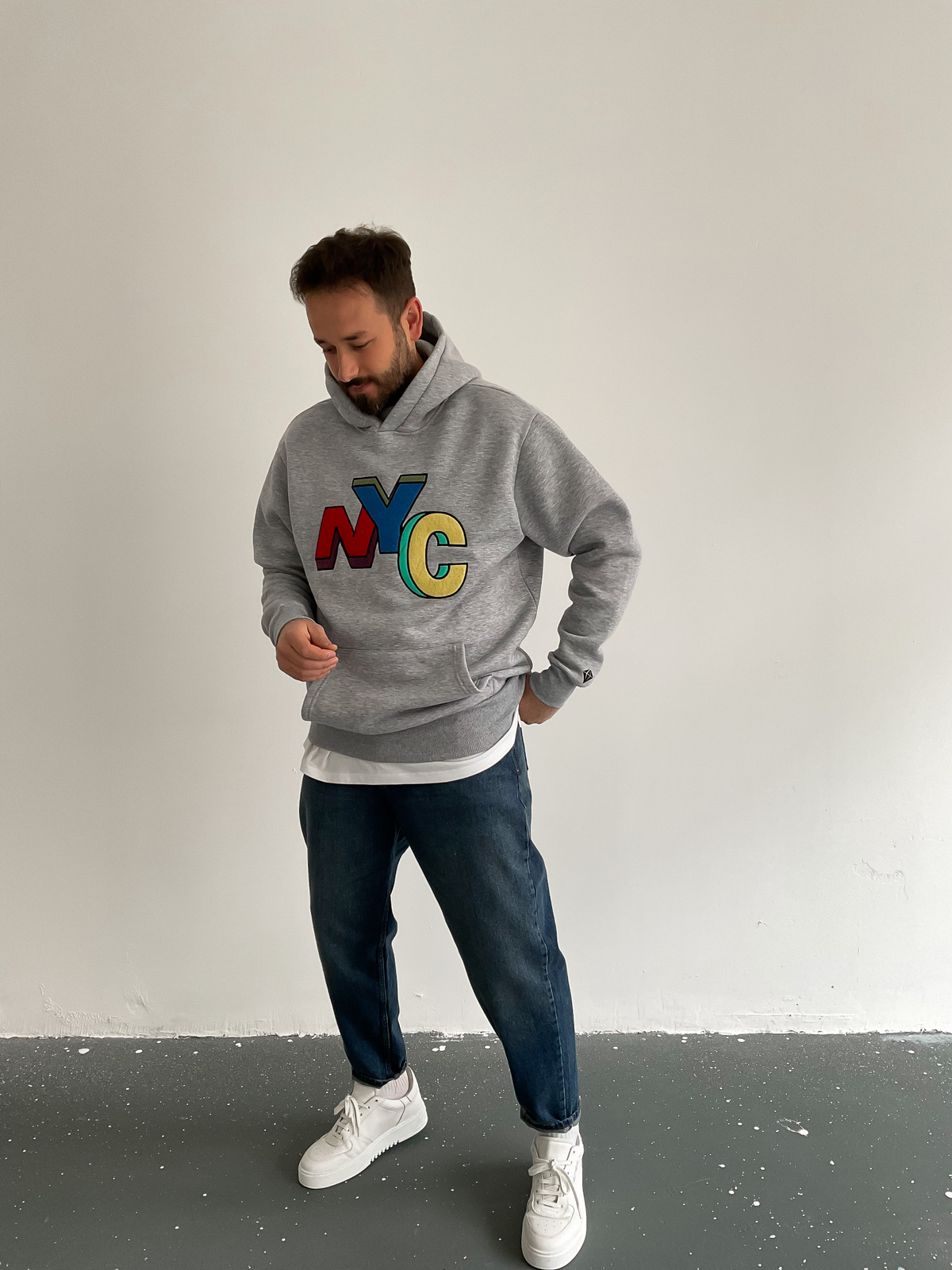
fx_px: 1063
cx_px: 476
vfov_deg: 61.7
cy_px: 635
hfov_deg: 48.2
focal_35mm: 29
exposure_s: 1/120
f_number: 1.8
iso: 64
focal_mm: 3
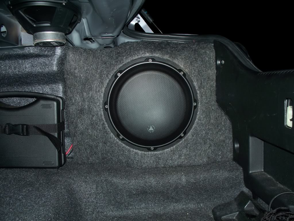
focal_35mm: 36
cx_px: 147
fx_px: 306
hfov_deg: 51.4
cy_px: 110
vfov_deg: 39.7
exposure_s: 1/60
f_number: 2.8
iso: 64
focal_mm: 7.5
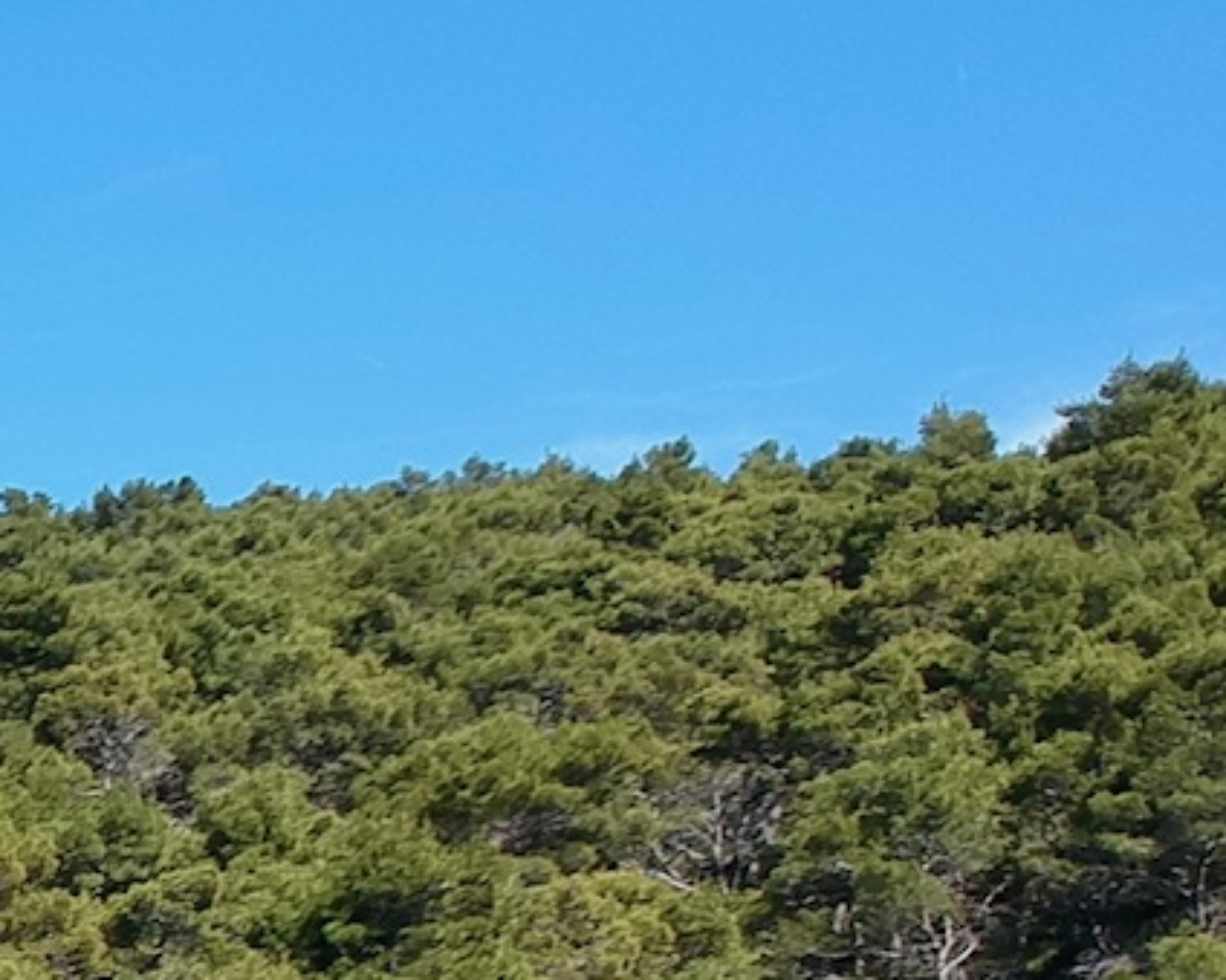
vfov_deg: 12.3
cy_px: 1535
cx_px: -1634
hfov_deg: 12.9
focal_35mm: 118
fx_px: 4281
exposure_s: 1/800
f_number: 2.6
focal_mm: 4.49
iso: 100
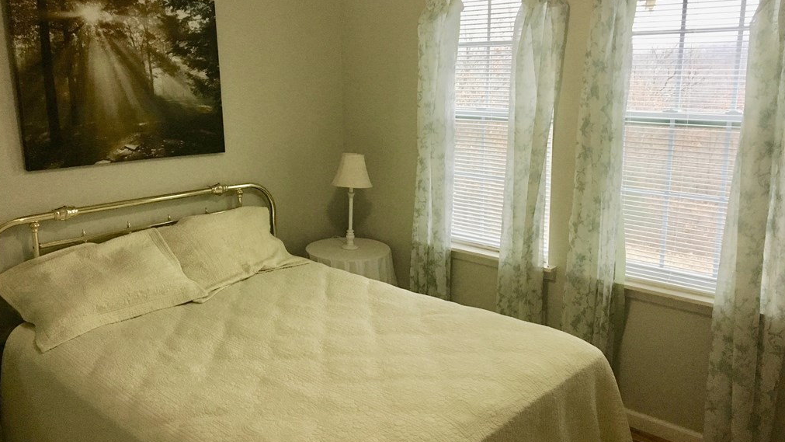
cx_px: 392
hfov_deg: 61.0
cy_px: 228
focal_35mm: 32
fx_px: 666
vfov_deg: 36.7
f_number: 2.2
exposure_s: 1/30
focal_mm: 4.15
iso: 160
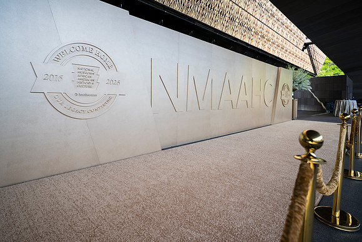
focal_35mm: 16
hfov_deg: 96.7
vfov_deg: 73.8
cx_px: 181
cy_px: 121
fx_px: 161
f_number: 2.5
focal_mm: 16
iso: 80
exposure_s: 1/320
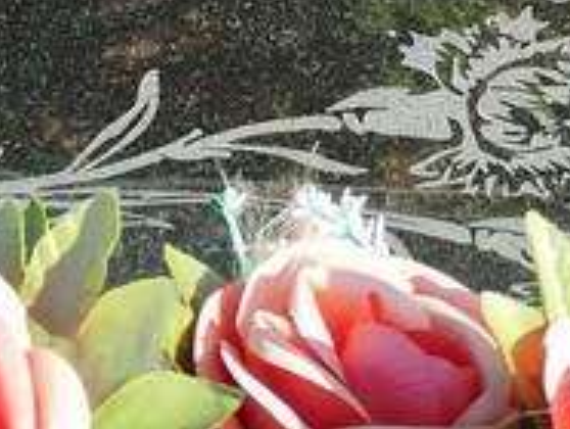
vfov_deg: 12.9
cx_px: 273
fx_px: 1698
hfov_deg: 19.1
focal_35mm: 103
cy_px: -365
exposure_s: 1/356
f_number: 1.7
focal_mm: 5.31
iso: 50
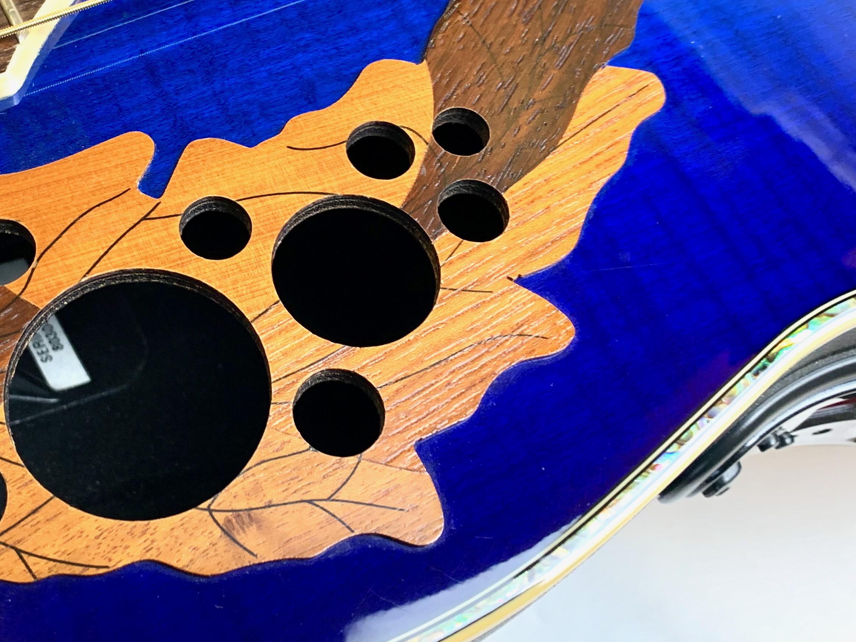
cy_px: 259
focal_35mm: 45
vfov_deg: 32.1
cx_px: 248
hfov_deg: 41.2
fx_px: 1113
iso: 125
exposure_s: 1/50
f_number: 1.8
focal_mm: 4.25
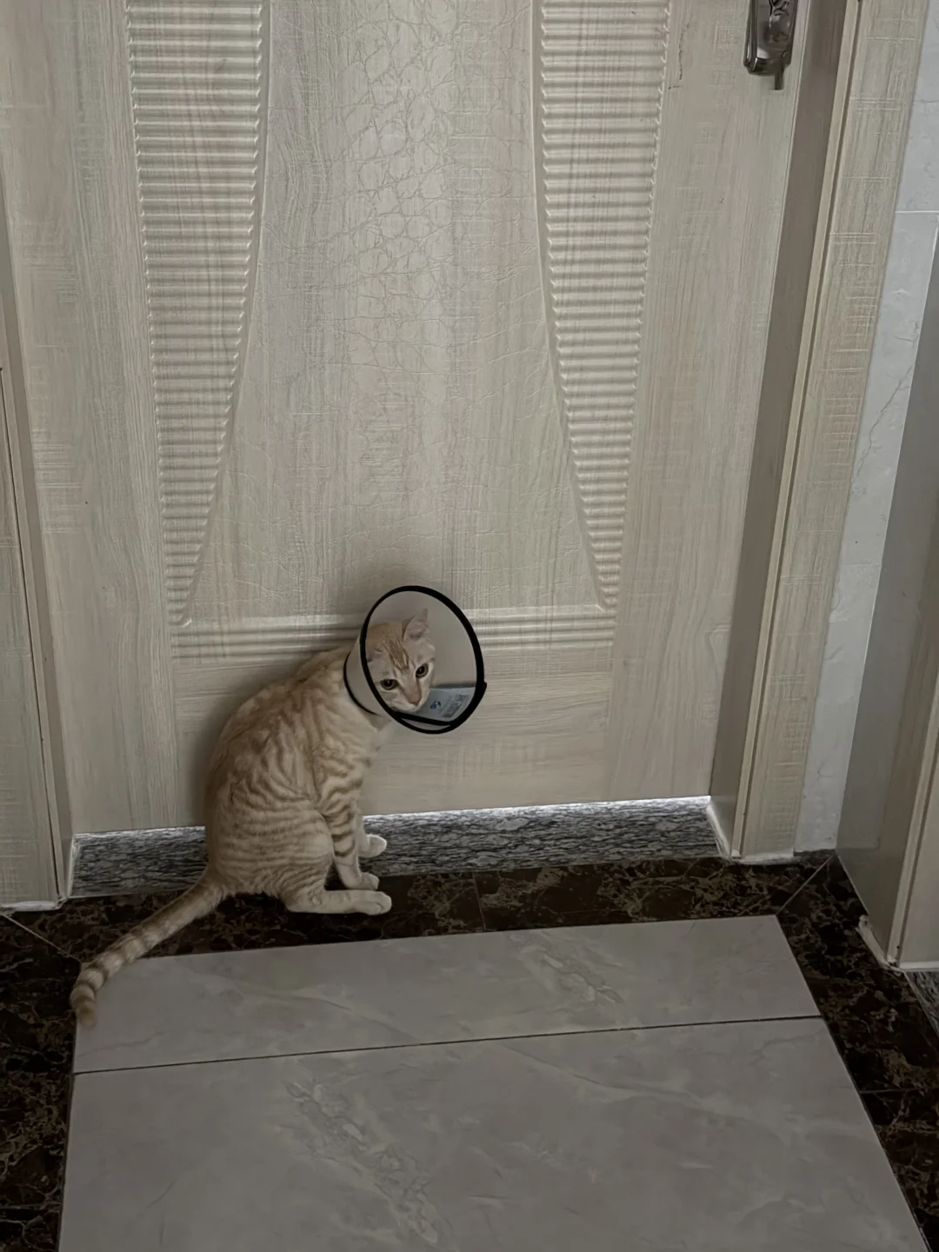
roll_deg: -2.0
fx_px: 1736
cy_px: 626
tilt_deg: -30.4
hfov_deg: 30.3
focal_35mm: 48
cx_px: 470
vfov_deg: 39.7
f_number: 1.78
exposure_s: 1/9
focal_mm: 6.76
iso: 500
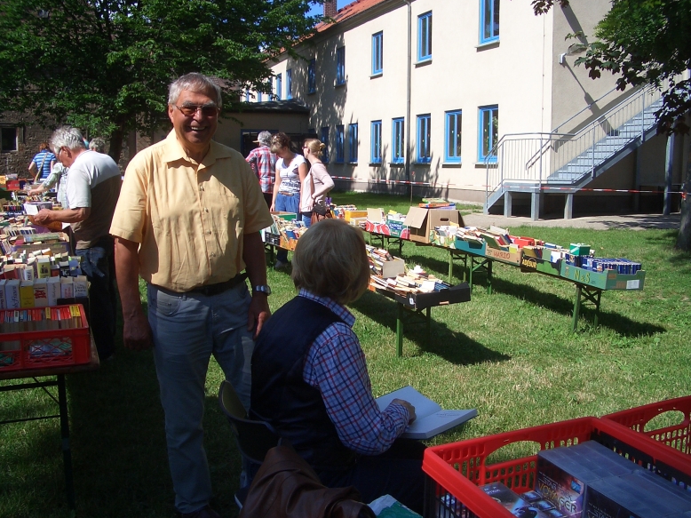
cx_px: 348
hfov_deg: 51.4
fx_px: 718
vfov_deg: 39.6
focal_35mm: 36
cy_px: 264
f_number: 4.3
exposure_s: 1/500
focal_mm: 5.8
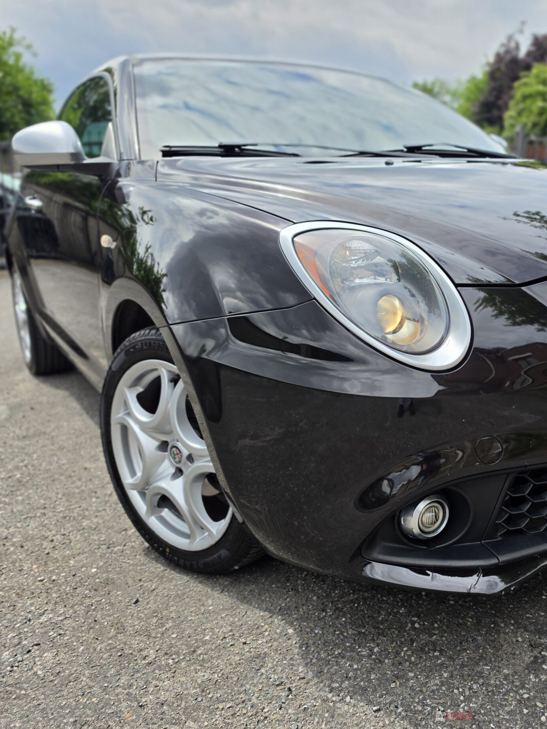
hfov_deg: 42.7
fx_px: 674
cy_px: 363
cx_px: 415
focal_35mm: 32
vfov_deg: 56.8
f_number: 1.4
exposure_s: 1/7939
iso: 64
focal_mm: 6.5
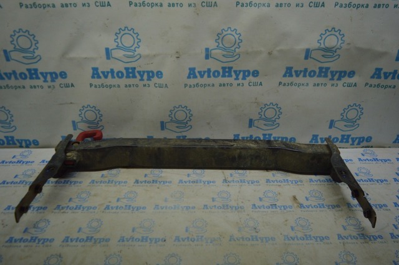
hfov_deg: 67.4
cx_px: 200
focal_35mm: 27
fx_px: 299
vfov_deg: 47.8
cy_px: 132
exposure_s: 1/200
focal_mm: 18
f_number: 3.5
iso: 400
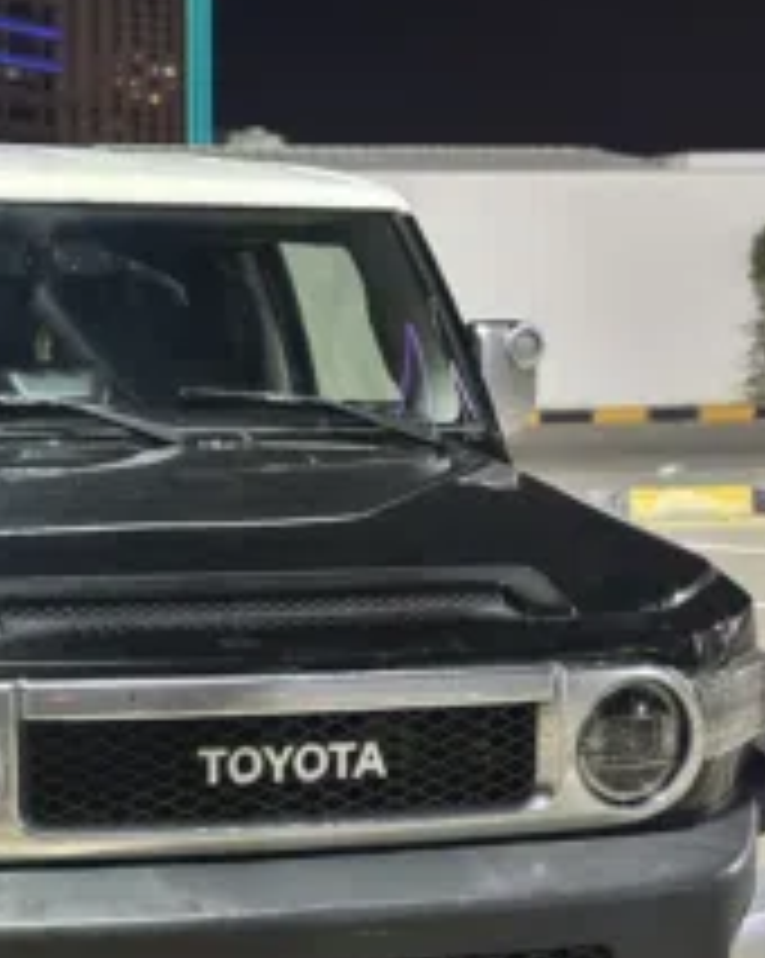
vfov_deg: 21.4
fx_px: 2494
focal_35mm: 88
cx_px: 144
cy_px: 792
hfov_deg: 17.3
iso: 800
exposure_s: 1/35
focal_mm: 6.86
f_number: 1.78
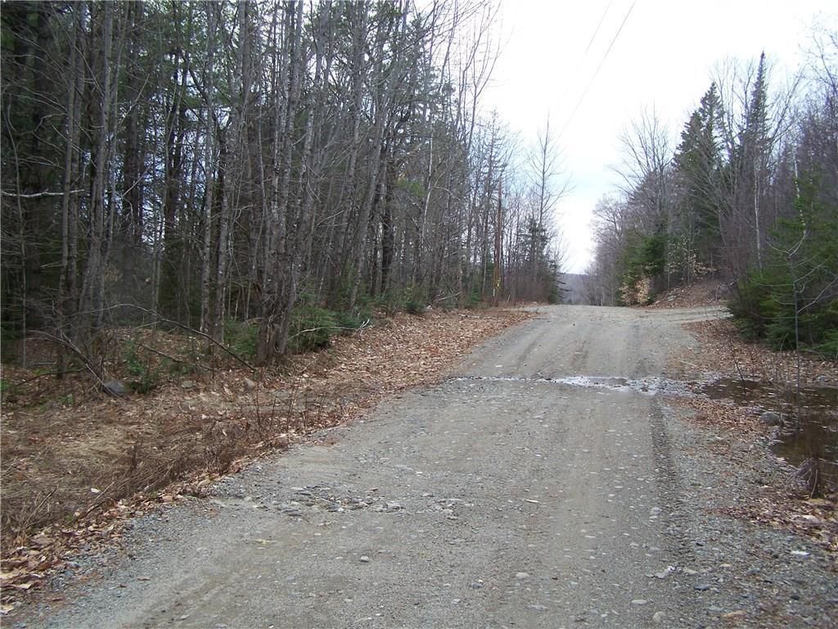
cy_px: 314
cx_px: 419
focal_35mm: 38
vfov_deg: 37.7
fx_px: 920
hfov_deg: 49.0
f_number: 2.8
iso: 64
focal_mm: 6.3
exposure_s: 1/250
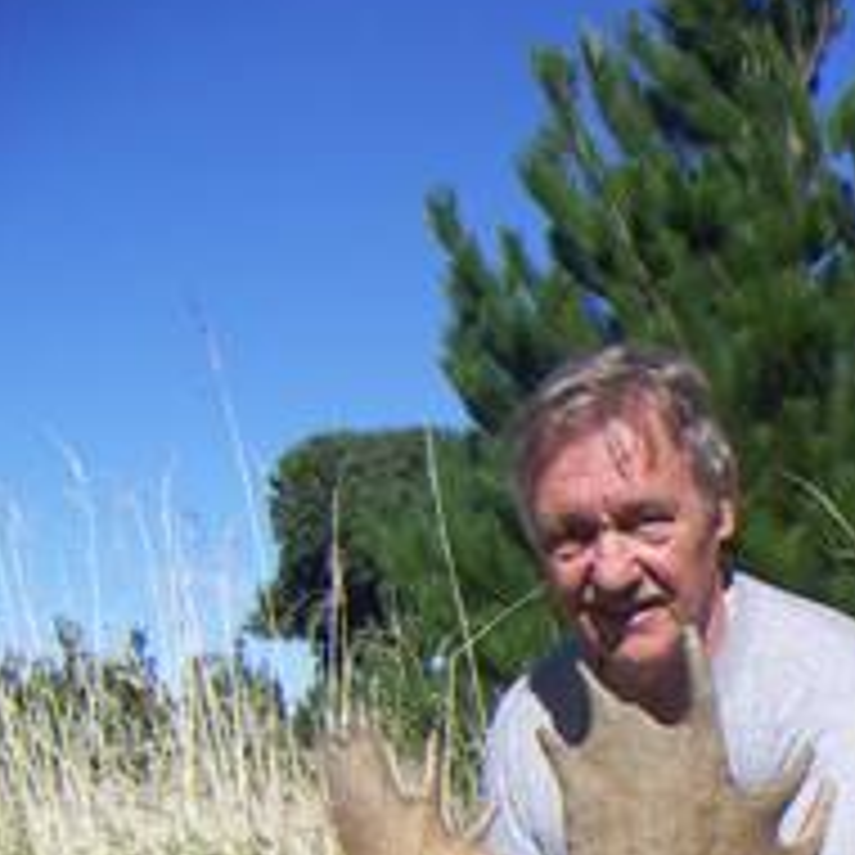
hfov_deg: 22.6
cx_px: 747
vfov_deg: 21.8
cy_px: 945
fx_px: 2096
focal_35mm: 75
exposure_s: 1/250
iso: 50
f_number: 6.7
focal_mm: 4.7
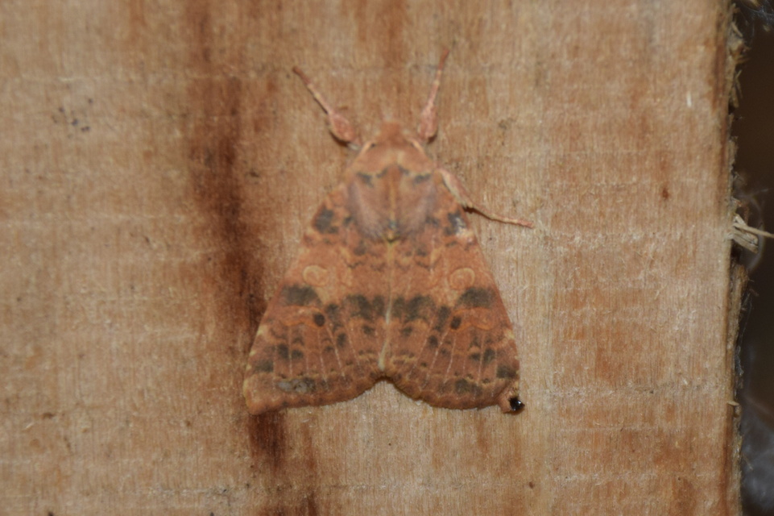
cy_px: 258
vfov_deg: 6.5
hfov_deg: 9.8
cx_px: 387
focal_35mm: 210
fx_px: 4513
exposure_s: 1/200
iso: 320
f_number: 5.6
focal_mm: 140
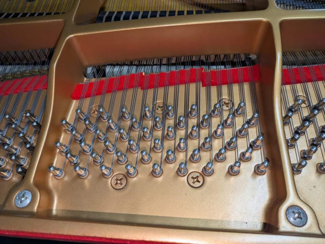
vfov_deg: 54.9
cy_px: 122
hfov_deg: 69.4
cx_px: 162
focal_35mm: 25
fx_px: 235
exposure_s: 1/100
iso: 110
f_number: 1.89
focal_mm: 5.43
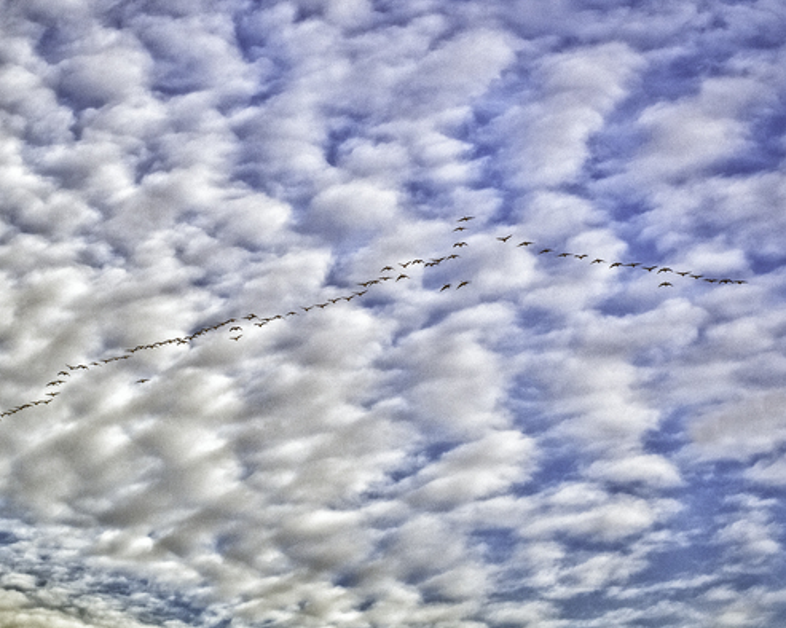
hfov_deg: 14.1
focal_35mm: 137
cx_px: 330
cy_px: 315
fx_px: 3186
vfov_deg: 11.3
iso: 400
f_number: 4
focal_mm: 80
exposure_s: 1/2000
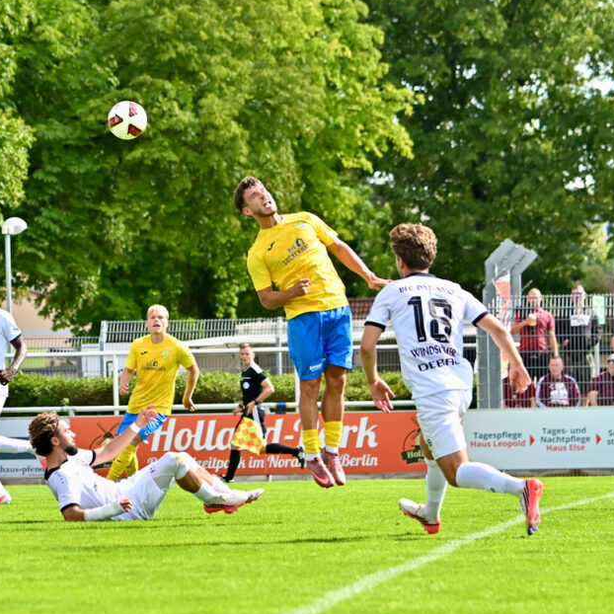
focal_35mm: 196
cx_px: 113
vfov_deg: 8.9
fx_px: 3933
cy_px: 308
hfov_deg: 8.9
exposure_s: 1/2000
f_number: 5
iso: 720
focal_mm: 140
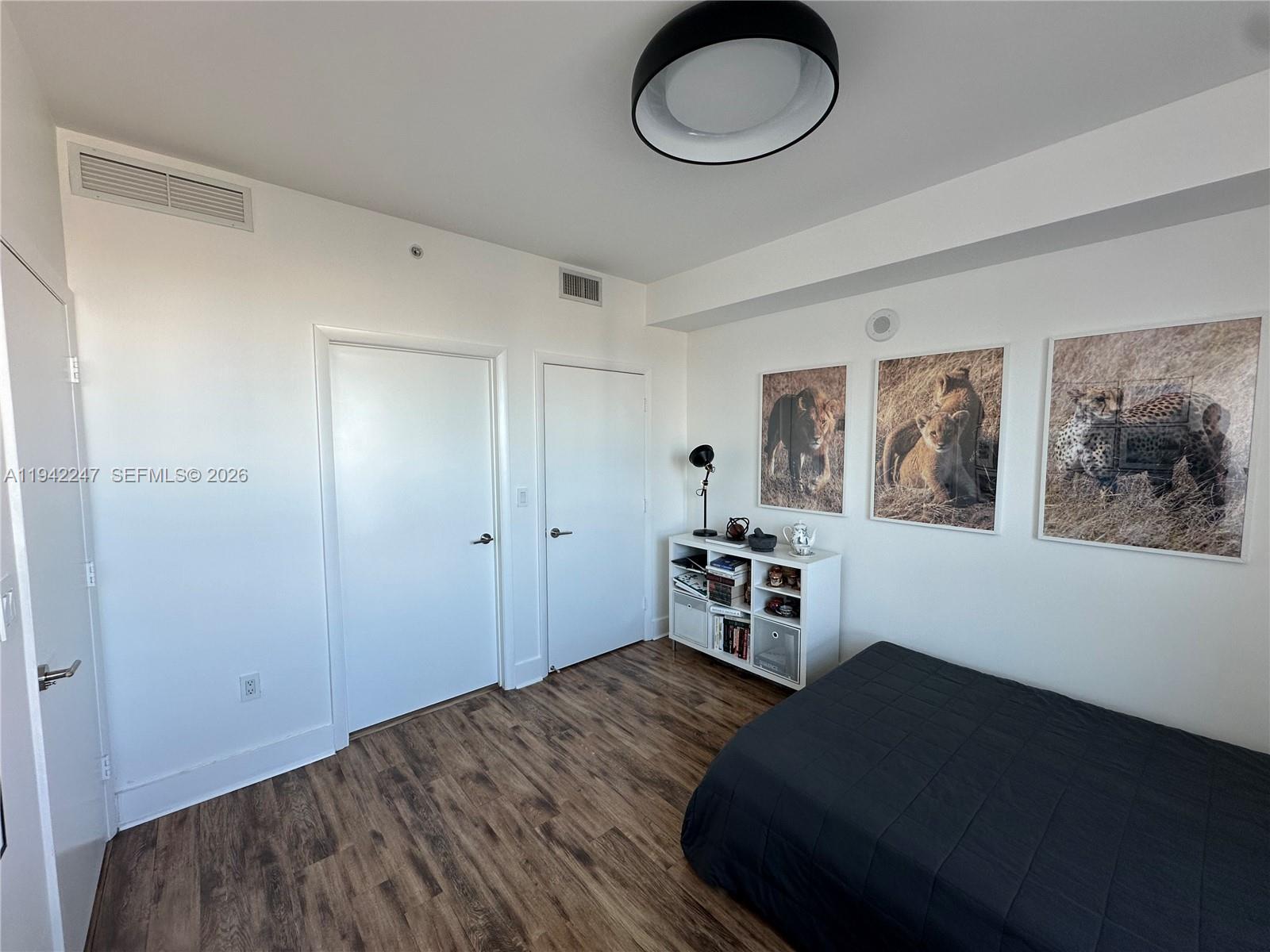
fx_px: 514
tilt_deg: -4.9
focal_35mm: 14
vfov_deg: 85.7
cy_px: 476
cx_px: 635
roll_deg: +0.2
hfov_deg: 102.1
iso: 80
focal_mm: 2.22
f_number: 2.2
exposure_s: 1/99
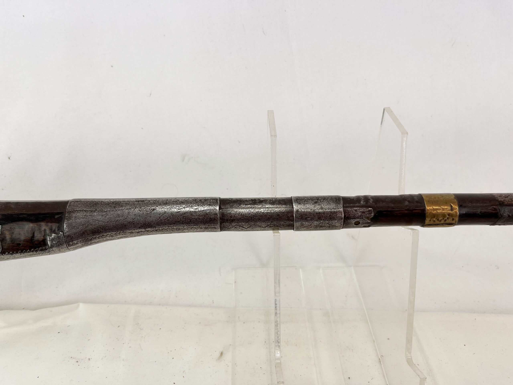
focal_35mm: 26
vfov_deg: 53.1
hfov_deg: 67.3
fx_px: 385
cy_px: 192
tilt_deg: -34.6
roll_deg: +1.2
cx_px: 256
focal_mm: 5.1
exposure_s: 1/230
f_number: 1.6
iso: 40
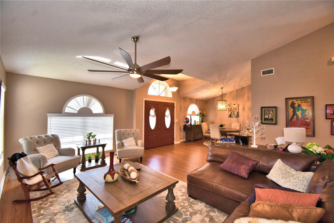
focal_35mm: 15
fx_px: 139
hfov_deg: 100.4
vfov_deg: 77.3
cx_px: 167
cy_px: 112
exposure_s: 1/30
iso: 280
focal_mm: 10
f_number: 4.5
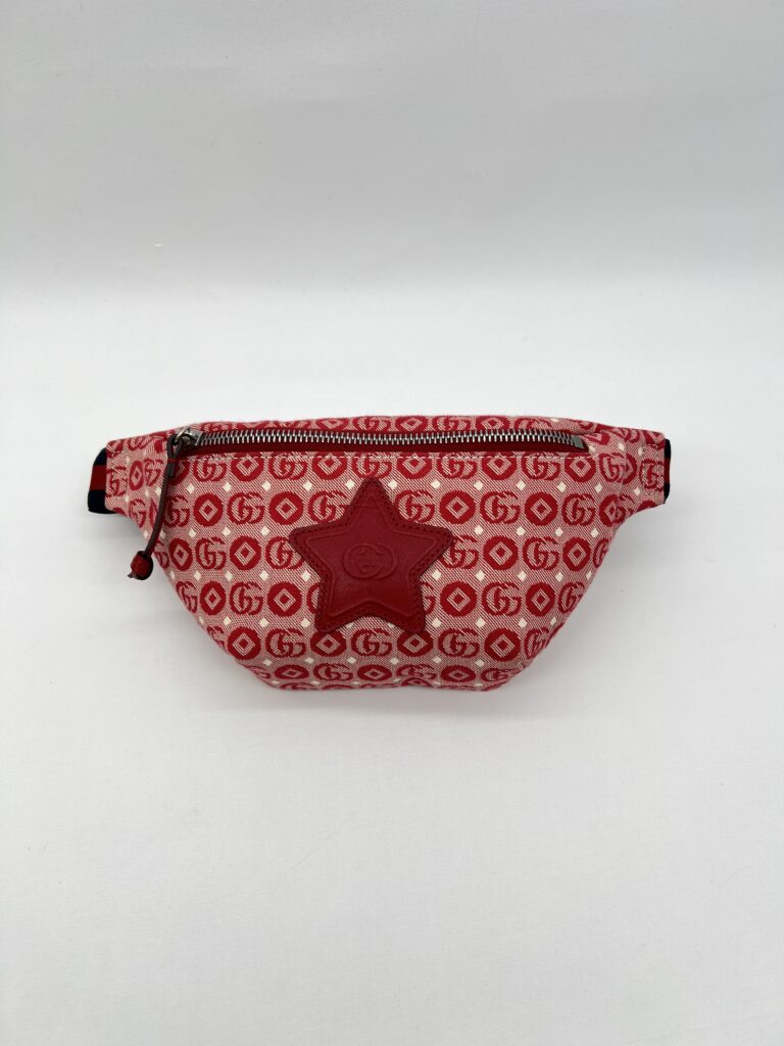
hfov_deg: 53.1
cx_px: 392
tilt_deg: -56.0
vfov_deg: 67.3
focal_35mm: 26
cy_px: 523
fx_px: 785
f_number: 1.5
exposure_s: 1/146
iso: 32
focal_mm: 5.7
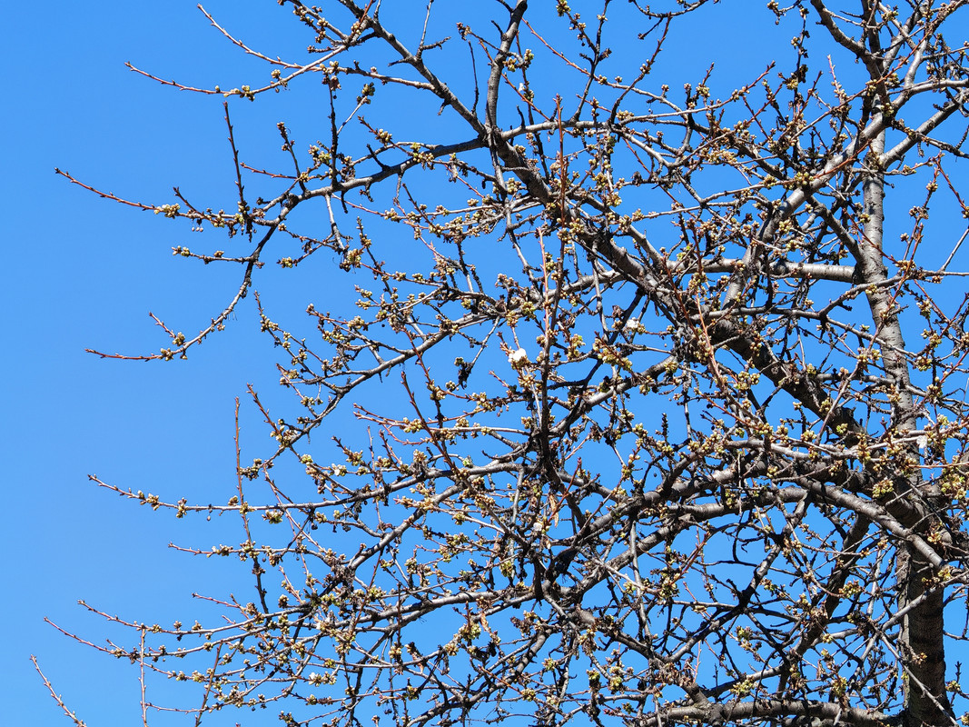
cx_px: 484
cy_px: 364
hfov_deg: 14.6
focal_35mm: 135
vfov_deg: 11.0
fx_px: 3779
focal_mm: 15.38
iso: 100
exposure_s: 1/270
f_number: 2.6
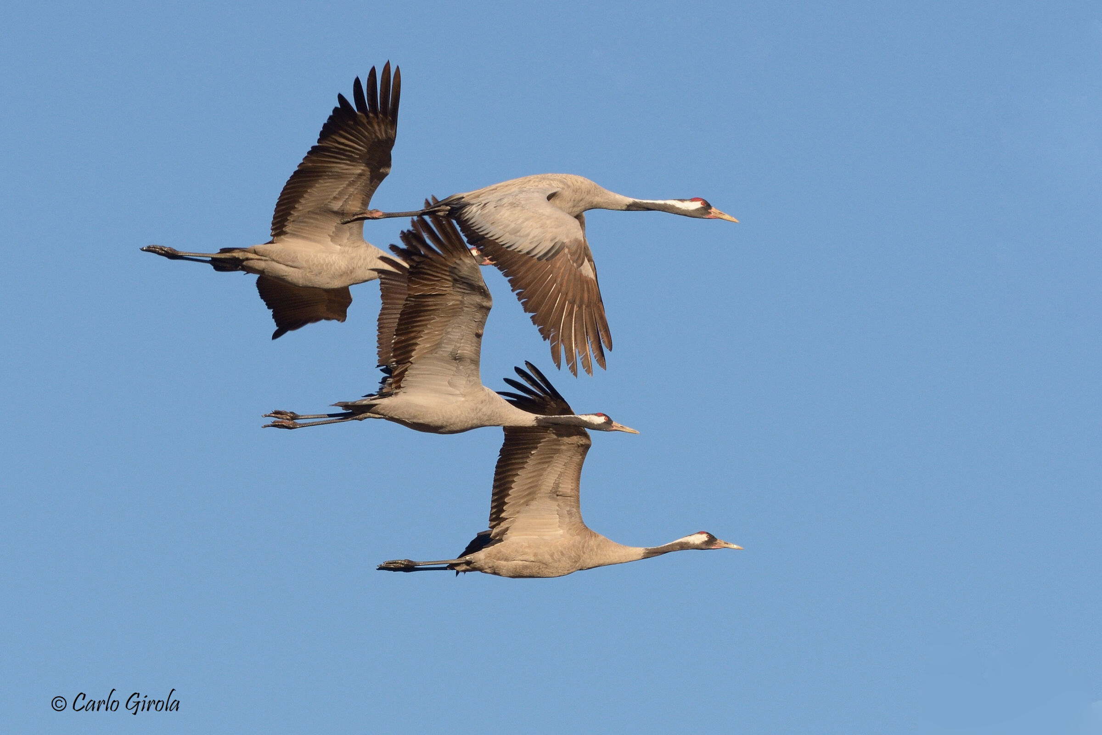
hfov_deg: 3.4
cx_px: 551
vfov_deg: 2.3
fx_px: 18365
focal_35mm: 600
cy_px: 368
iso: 1000
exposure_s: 1/1250
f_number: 8
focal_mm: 600
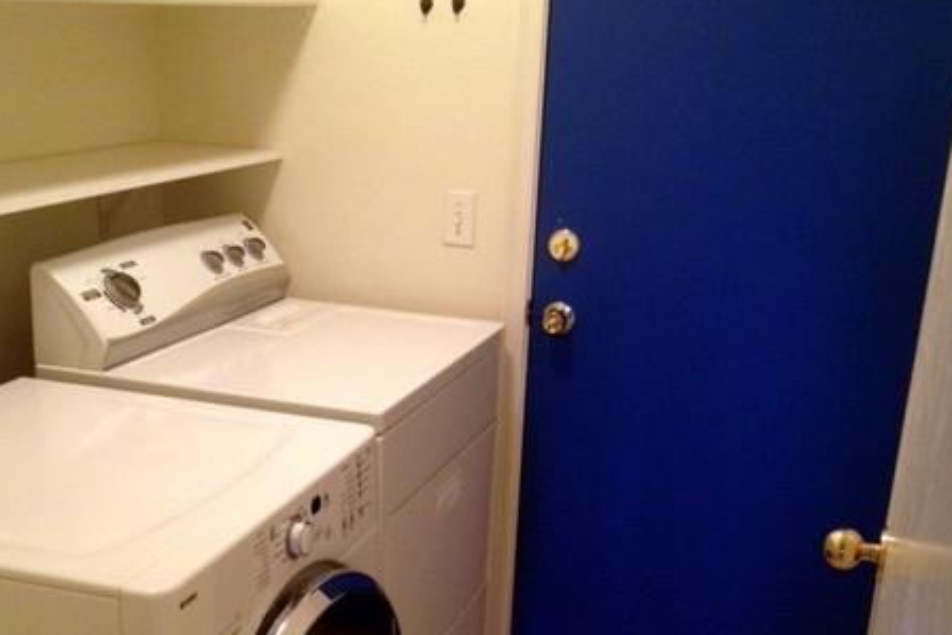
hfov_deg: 38.2
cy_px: 499
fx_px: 1375
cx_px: 470
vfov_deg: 25.6
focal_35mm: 52
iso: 250
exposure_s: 1/20
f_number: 2.4
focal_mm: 4.28
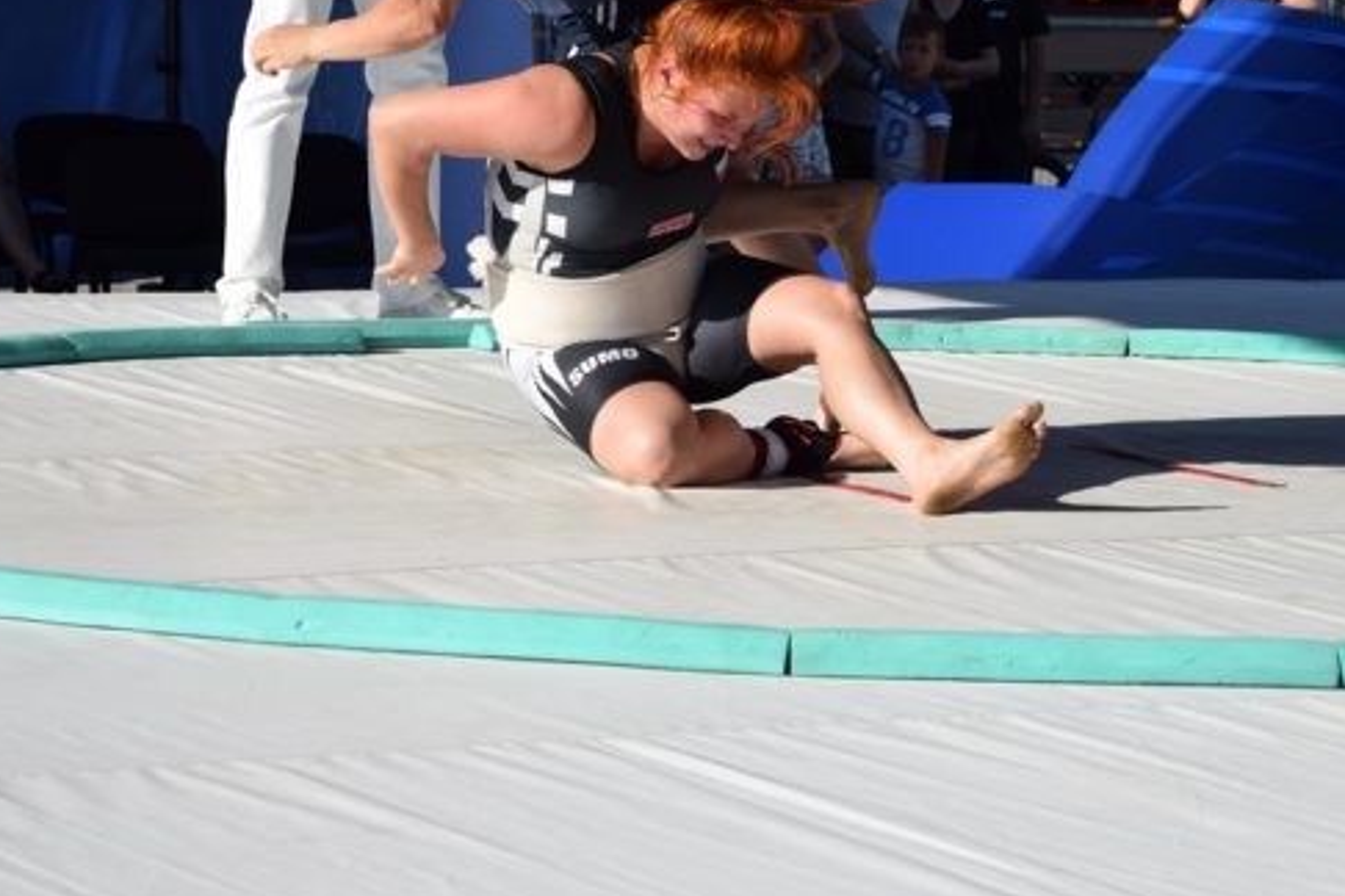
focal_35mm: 147
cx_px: 930
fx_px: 5492
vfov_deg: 9.3
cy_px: 271
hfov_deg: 13.9
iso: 400
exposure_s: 1/1600
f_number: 6.3
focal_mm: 62
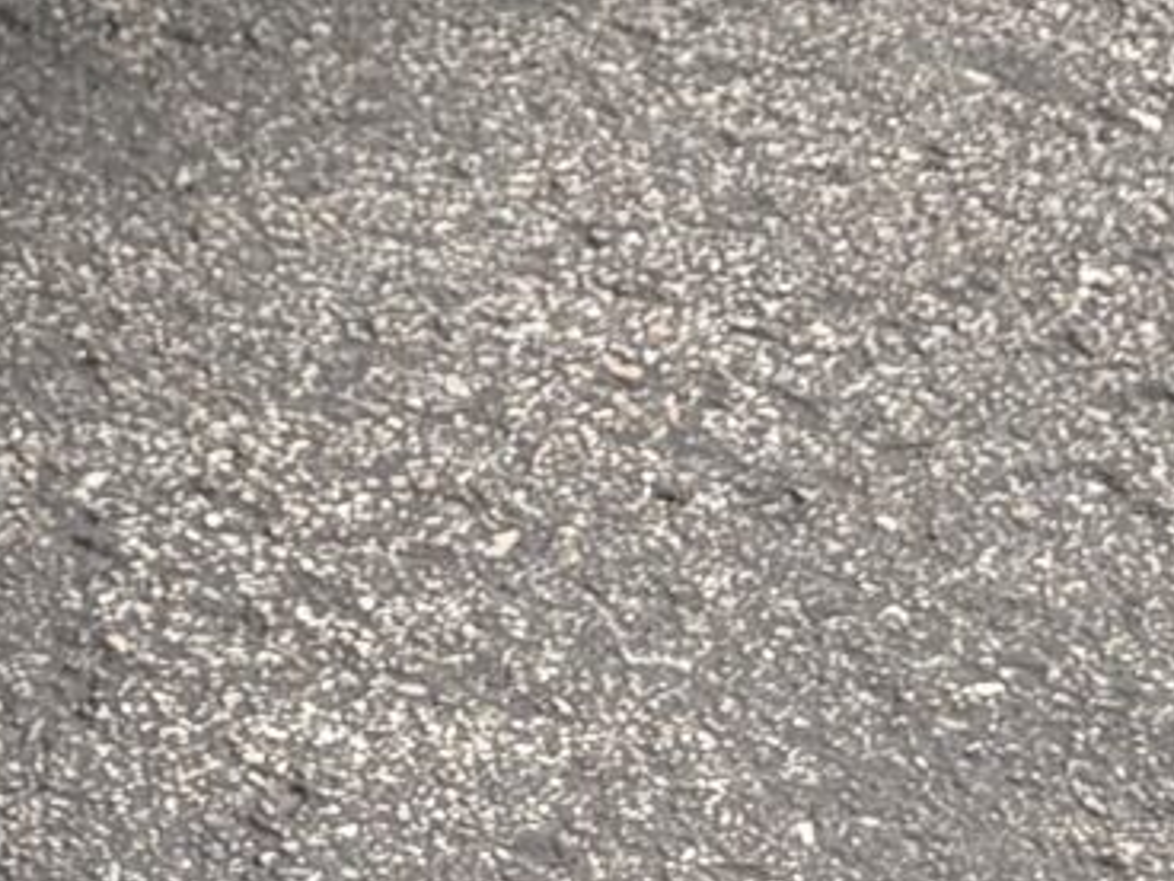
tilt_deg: -15.3
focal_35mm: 181
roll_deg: +0.8
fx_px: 6139
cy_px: -1698
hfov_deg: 9.9
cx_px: -1394
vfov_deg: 7.3
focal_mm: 5.96
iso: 64
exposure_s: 1/325
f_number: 1.6
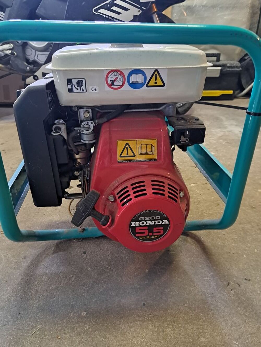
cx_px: 130
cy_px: 174
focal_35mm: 24
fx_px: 241
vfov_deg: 71.6
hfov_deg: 56.8
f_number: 1.8
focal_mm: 5.23
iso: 400
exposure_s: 1/25
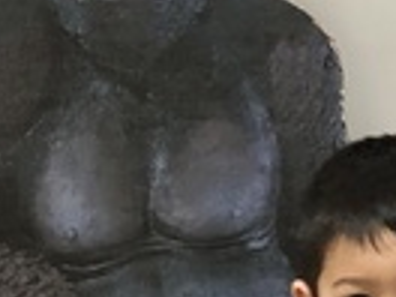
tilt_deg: -15.8
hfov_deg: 8.7
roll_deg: +0.3
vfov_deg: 6.8
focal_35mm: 218
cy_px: 45
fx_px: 2494
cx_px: 720
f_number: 1.8
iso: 40
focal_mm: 3.99
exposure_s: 1/17
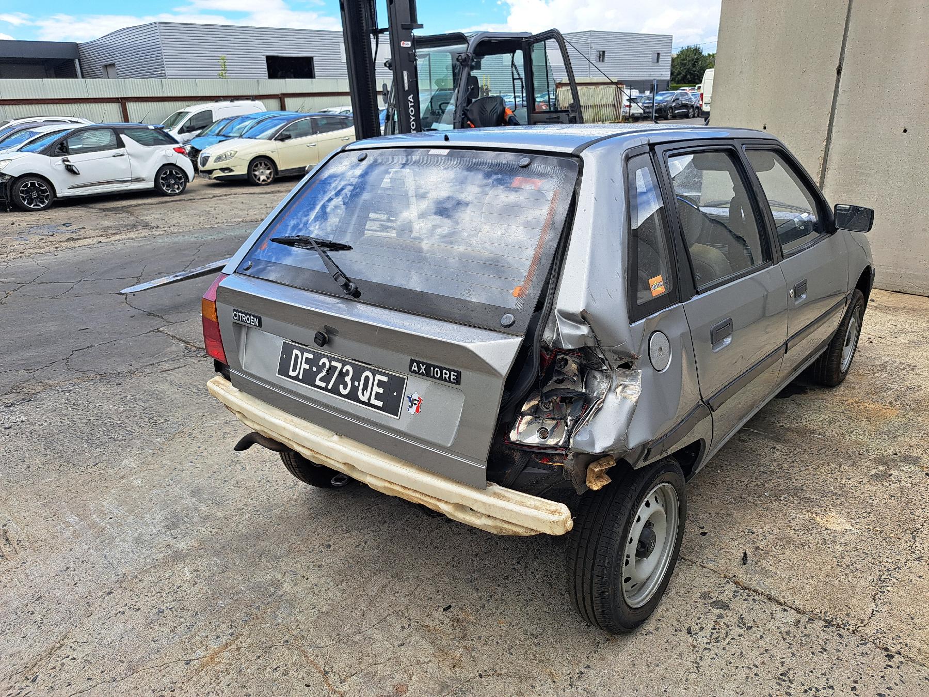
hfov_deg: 71.6
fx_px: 644
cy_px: 348
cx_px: 464
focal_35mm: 24
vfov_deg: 56.8
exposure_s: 1/588
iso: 50
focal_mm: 5.23
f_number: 1.8
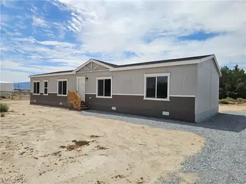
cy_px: 92
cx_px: 123
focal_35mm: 23
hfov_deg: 73.9
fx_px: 163
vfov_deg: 58.9
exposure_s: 1/1538
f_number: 1.7
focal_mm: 6.3
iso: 10
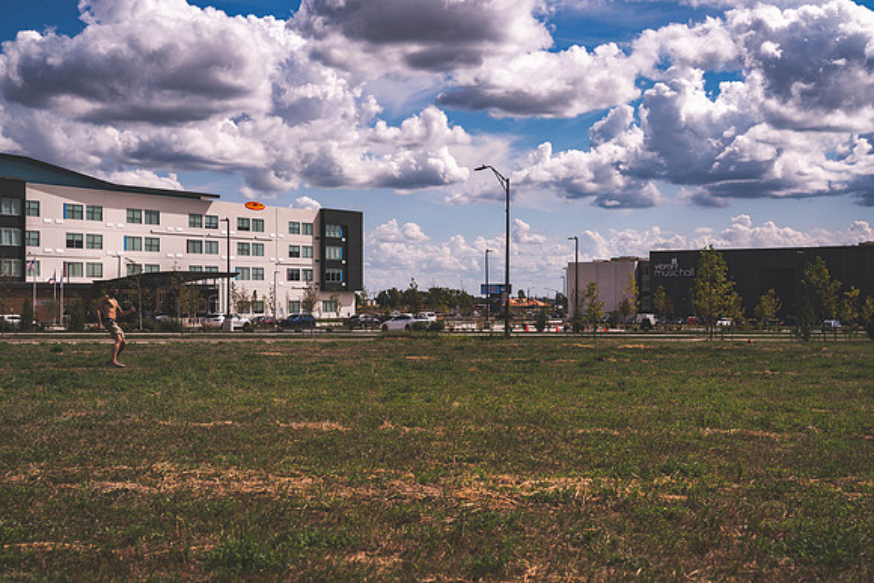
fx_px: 1263
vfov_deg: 26.0
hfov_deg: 38.2
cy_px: 292
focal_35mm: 52
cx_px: 437
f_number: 6.3
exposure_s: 1/1250
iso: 160
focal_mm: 52
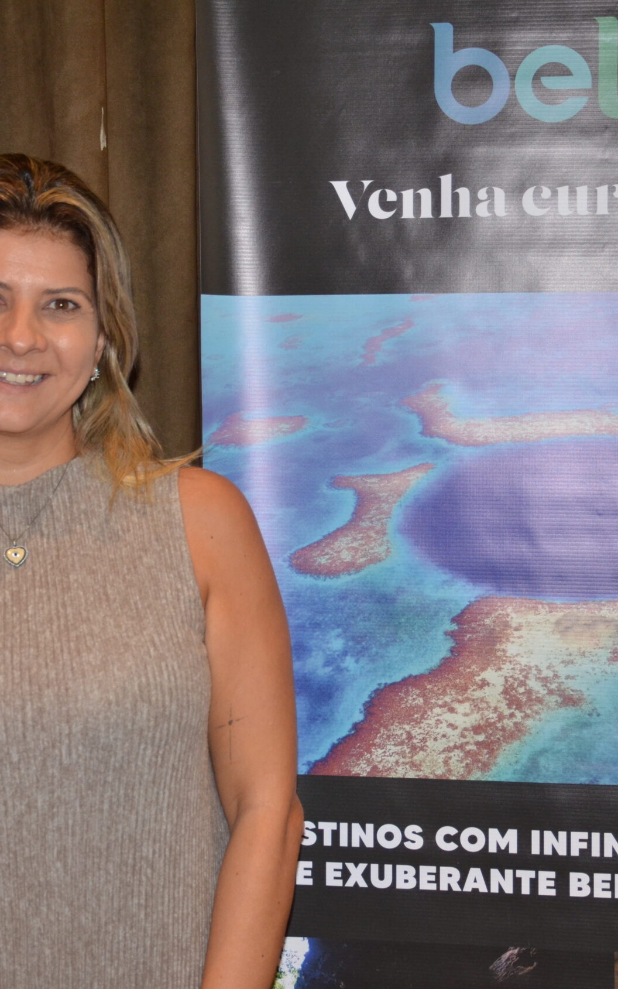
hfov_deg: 17.6
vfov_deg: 27.8
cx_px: 342
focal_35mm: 74
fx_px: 1994
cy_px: 495
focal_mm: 32
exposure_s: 1/60
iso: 800
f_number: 4
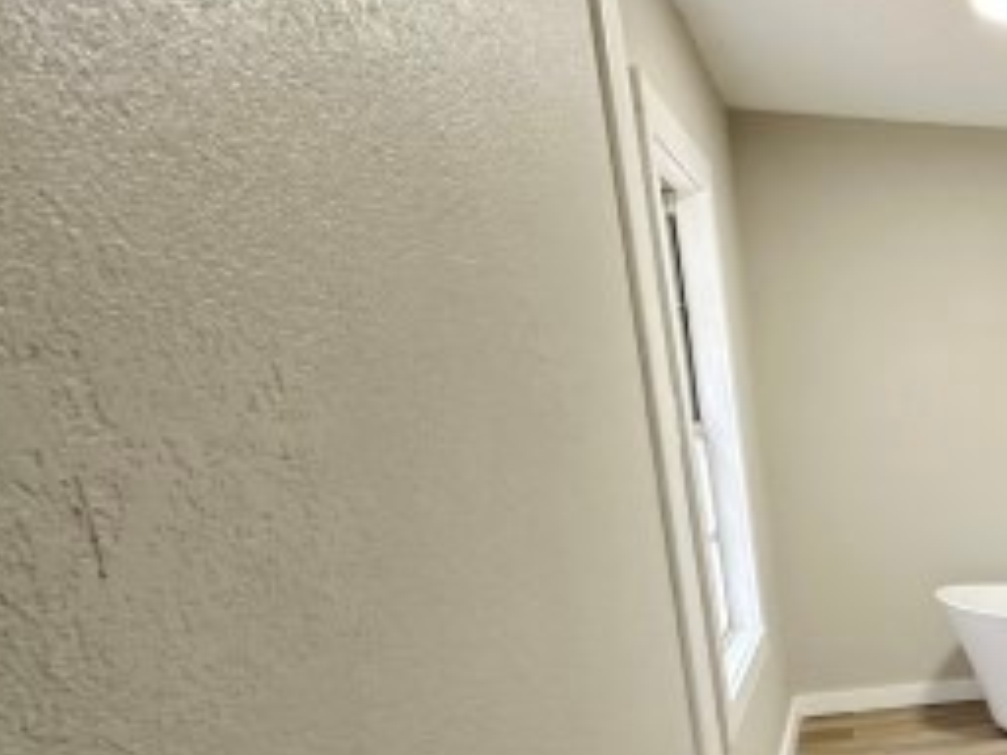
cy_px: 637
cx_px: 1200
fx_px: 1018
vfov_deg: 38.7
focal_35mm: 35
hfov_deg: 39.0
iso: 250
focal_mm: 2.22
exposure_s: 1/120
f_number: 2.2
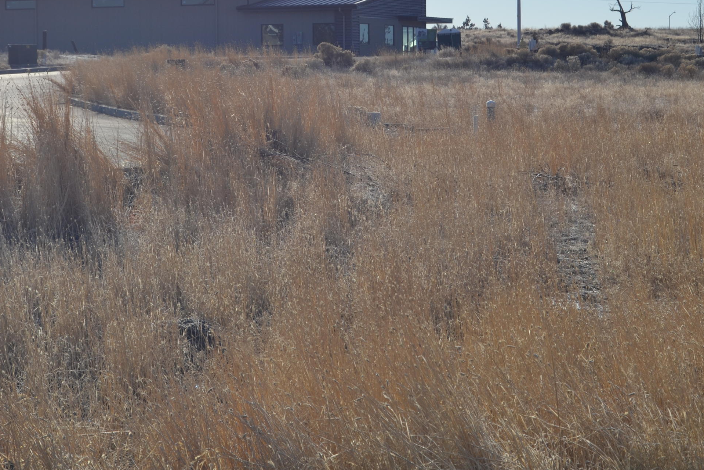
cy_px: 145
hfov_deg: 16.8
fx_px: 2386
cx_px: 407
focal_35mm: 122
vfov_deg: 11.2
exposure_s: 1/320
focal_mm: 52
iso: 100
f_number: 9
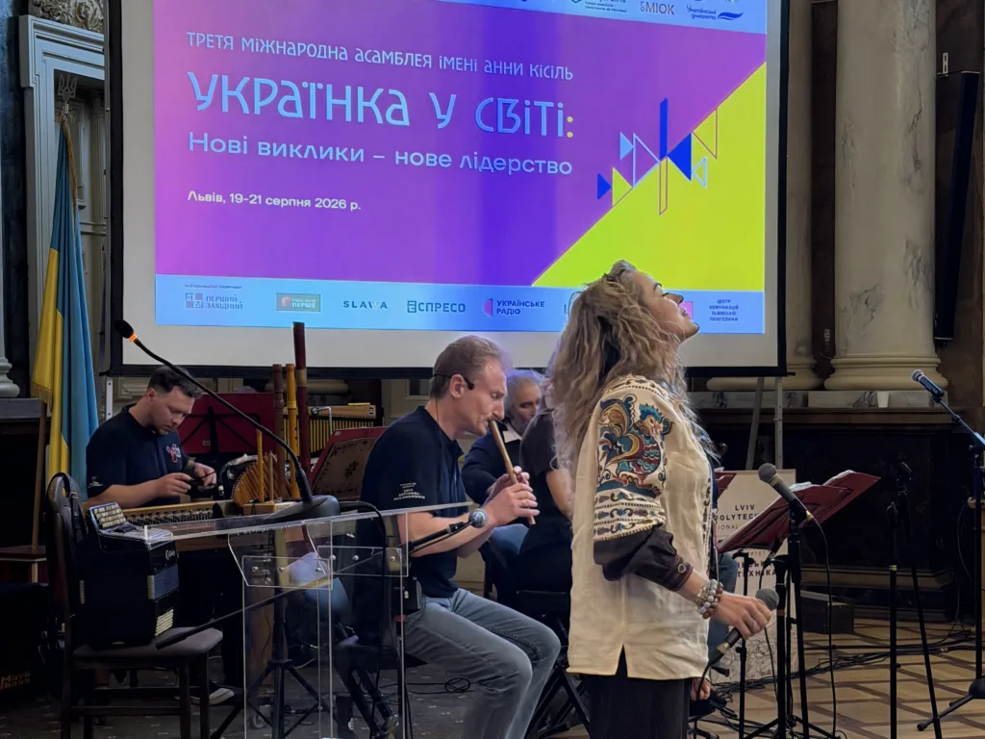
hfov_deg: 39.7
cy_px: 370
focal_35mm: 48
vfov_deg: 30.3
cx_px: 492
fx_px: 1366
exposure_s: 1/50
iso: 160
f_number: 1.78
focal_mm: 6.76
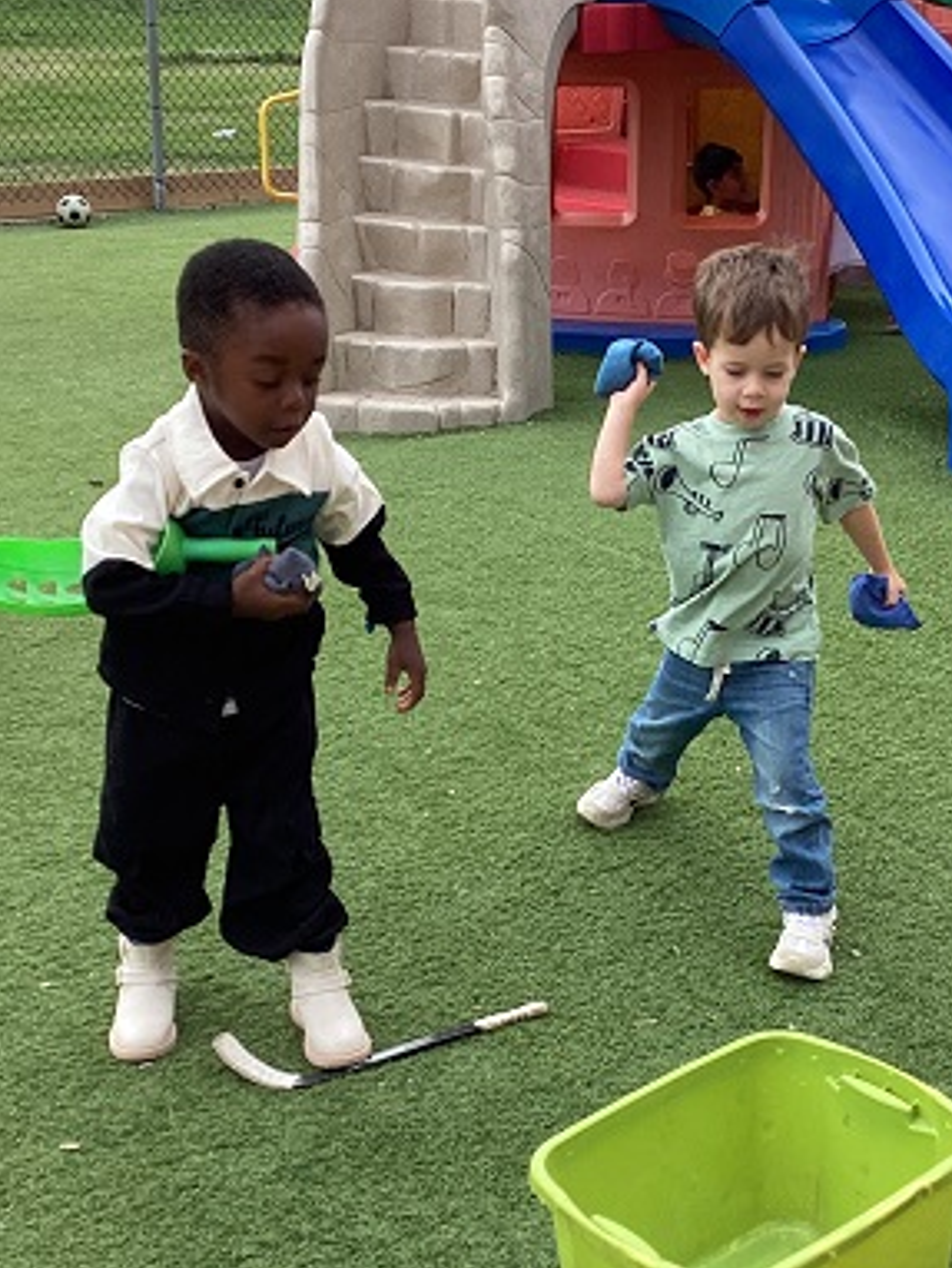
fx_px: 1978
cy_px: 730
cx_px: 557
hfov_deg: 27.0
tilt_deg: -21.6
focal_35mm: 54
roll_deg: +0.9
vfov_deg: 35.5
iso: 25
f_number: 2.4
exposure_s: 1/296
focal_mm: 3.3
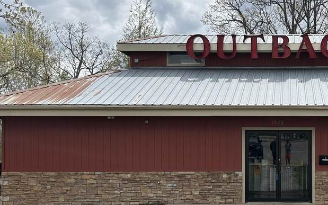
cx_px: 276
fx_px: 510
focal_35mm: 57
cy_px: 145
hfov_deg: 34.3
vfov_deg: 22.6
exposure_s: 1/4831
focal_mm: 5.7
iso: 50
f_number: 1.5
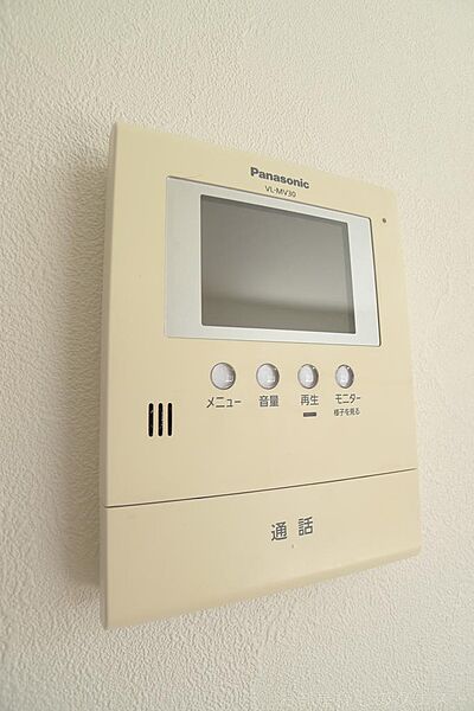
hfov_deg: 53.1
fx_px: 474
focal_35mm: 24
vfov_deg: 73.7
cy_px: 356
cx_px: 237
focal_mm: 5.1
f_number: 2
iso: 80
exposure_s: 1/50
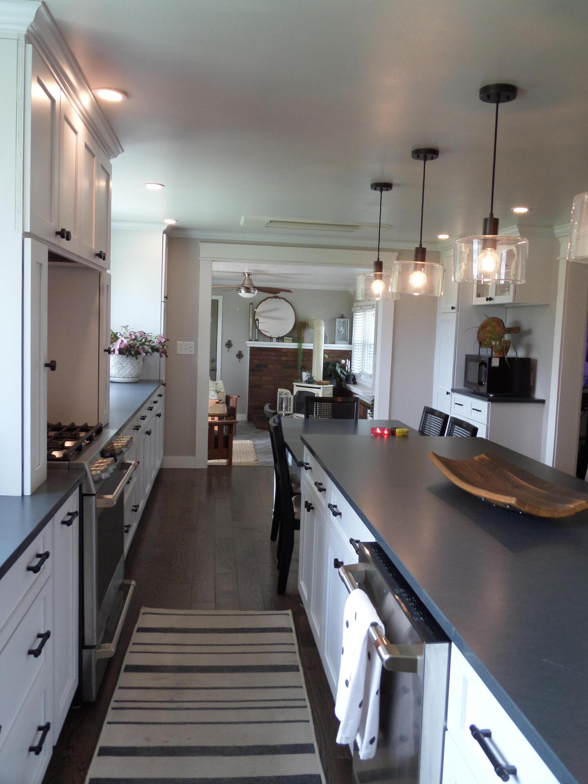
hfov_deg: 44.2
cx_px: 294
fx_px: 725
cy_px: 392
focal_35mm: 32
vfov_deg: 56.8
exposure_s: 1/45
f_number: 3.4
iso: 120
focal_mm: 5.3
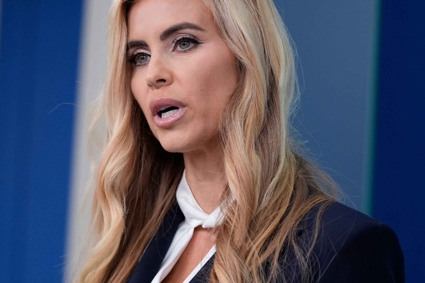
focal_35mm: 216
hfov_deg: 9.5
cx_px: 251
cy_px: 174
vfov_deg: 6.4
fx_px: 2550
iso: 2000
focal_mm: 120
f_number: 2.8
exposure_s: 1/800
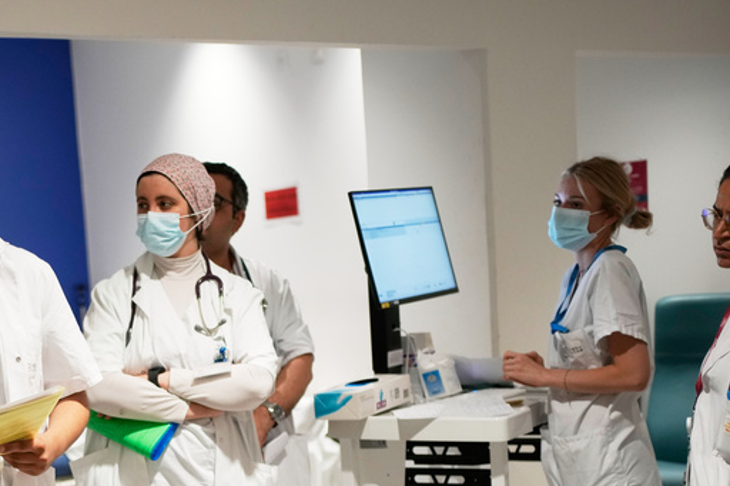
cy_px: 467
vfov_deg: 19.0
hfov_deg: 27.8
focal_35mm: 70
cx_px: 78
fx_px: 1419
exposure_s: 1/250
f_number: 1.8
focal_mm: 35
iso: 1000
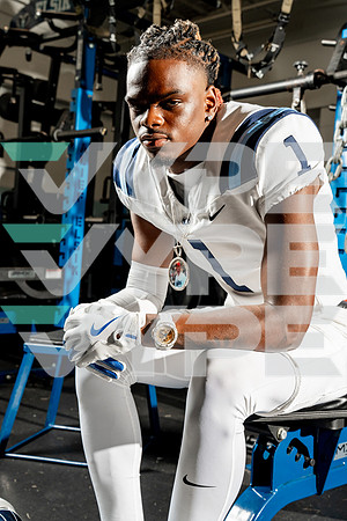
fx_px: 665
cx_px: 174
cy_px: 260
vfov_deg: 42.7
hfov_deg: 29.2
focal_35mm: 46
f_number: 7.1
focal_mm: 46
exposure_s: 1/200
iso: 640
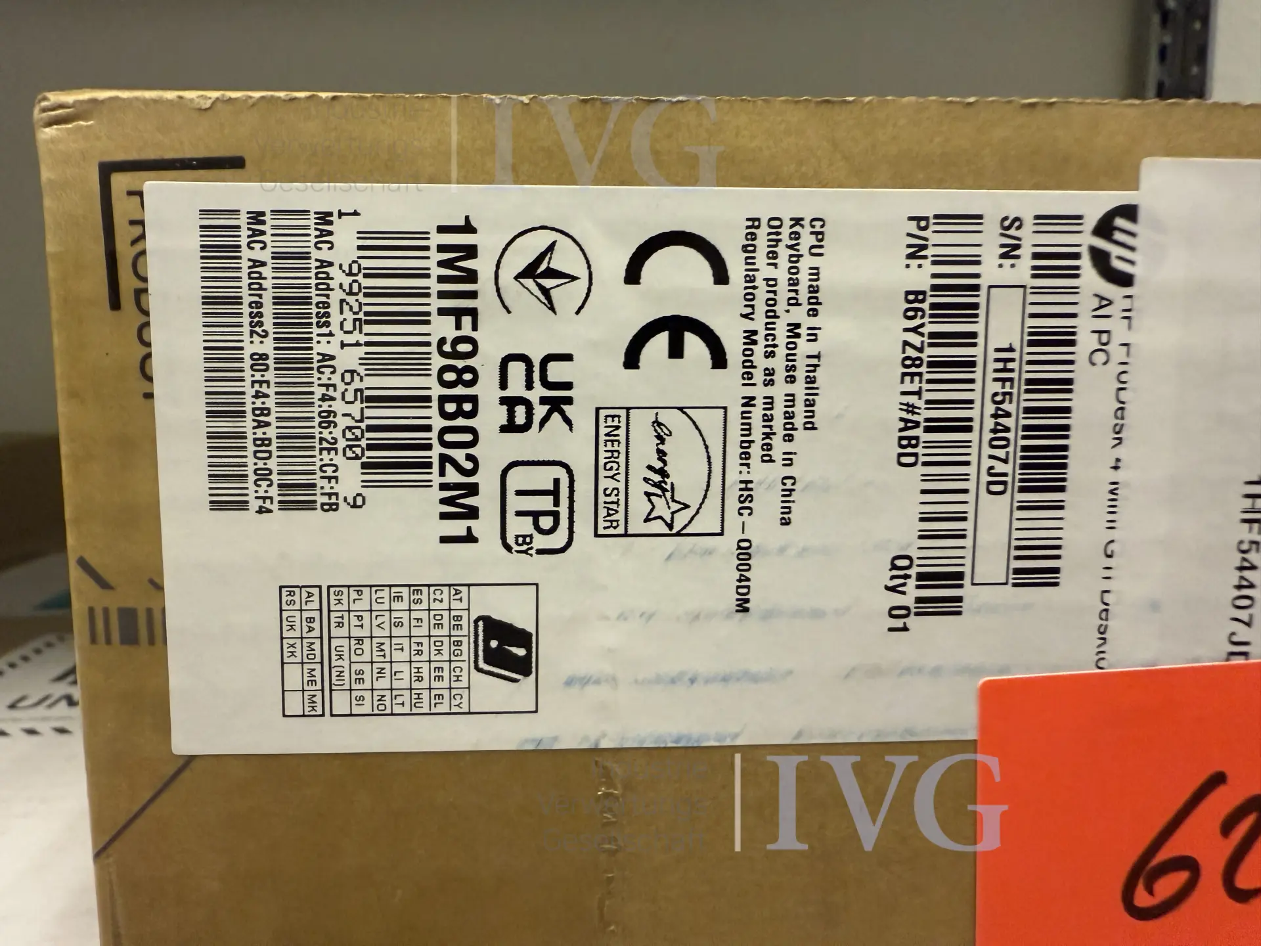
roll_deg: -0.1
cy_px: 473
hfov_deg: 71.6
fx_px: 874
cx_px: 630
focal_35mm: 24
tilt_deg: -6.4
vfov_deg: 56.8
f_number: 2.2
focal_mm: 2.22
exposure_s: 1/50
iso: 320
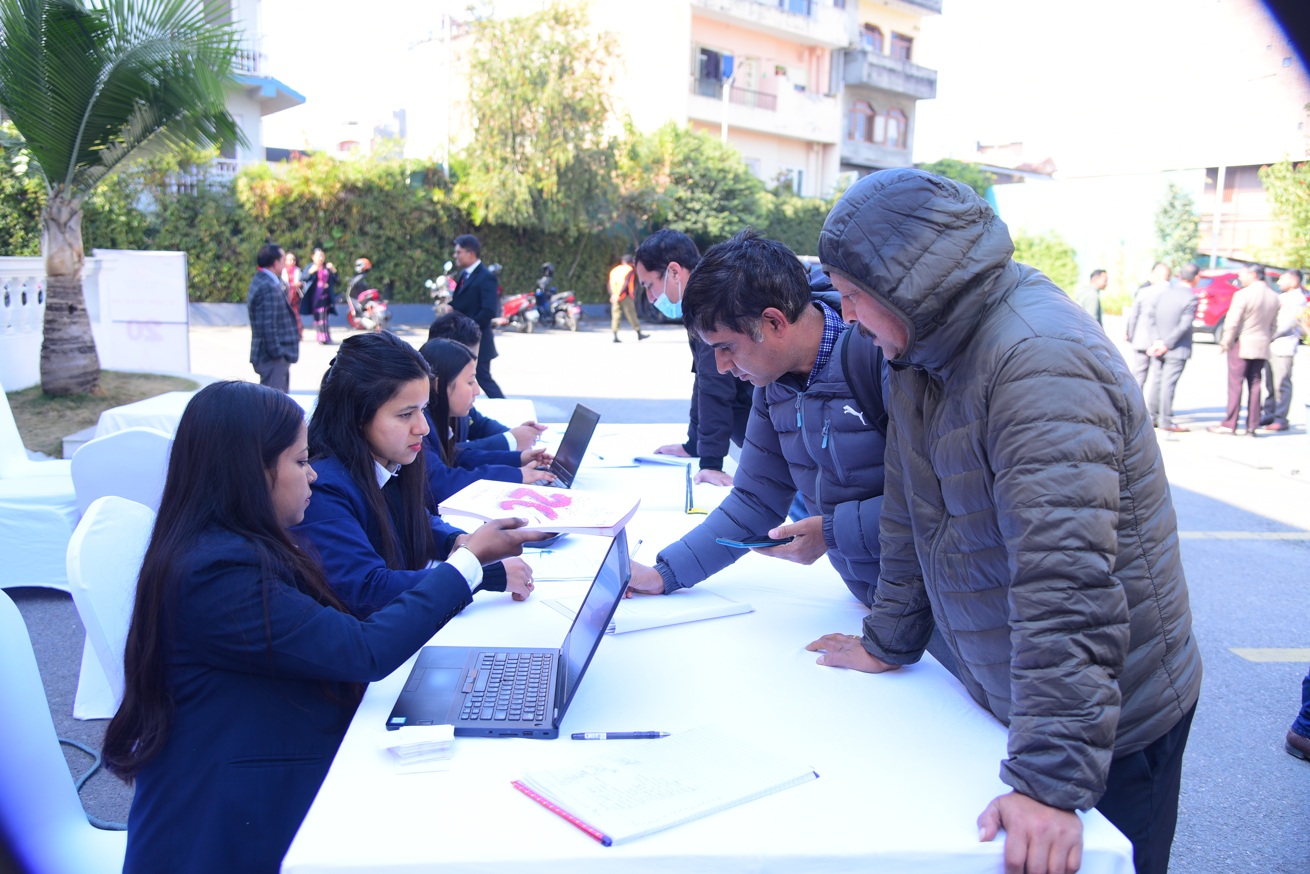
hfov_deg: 61.9
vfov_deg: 43.6
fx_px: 1092
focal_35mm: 30
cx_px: 655
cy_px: 437
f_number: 4
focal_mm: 30
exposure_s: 1/160
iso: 160
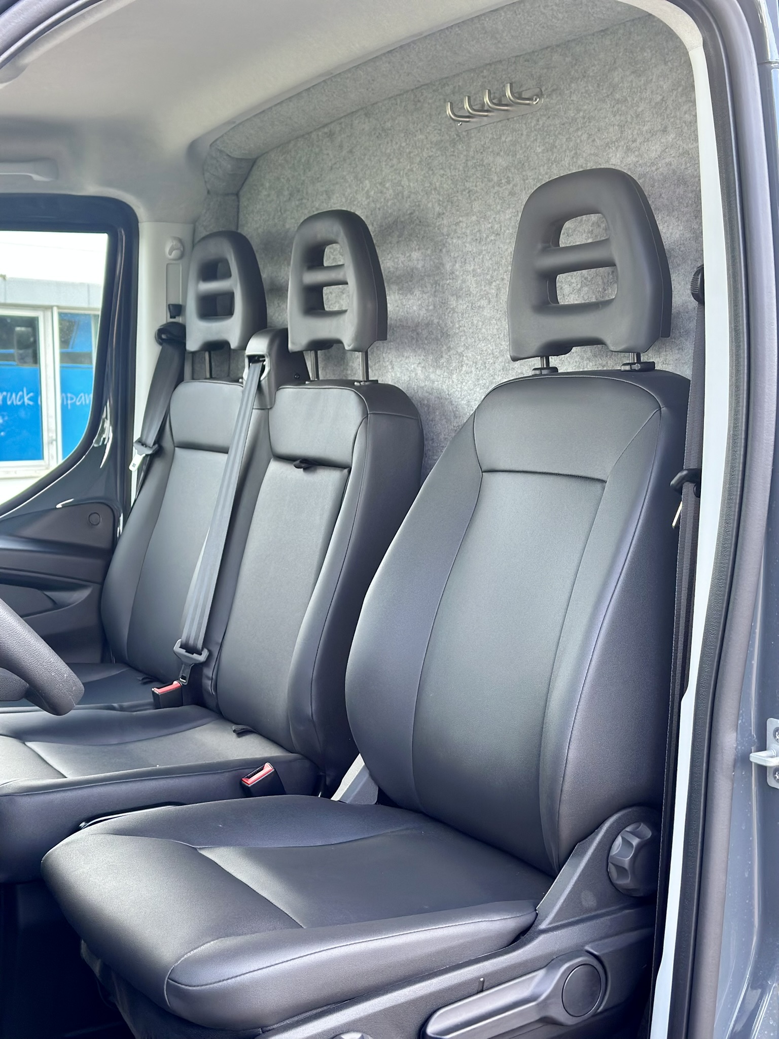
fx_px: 1440
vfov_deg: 39.7
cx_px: 390
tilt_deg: -4.0
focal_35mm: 48
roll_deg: +0.6
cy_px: 520
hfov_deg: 30.3
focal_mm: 6.86
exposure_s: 1/165
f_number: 1.78
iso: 125
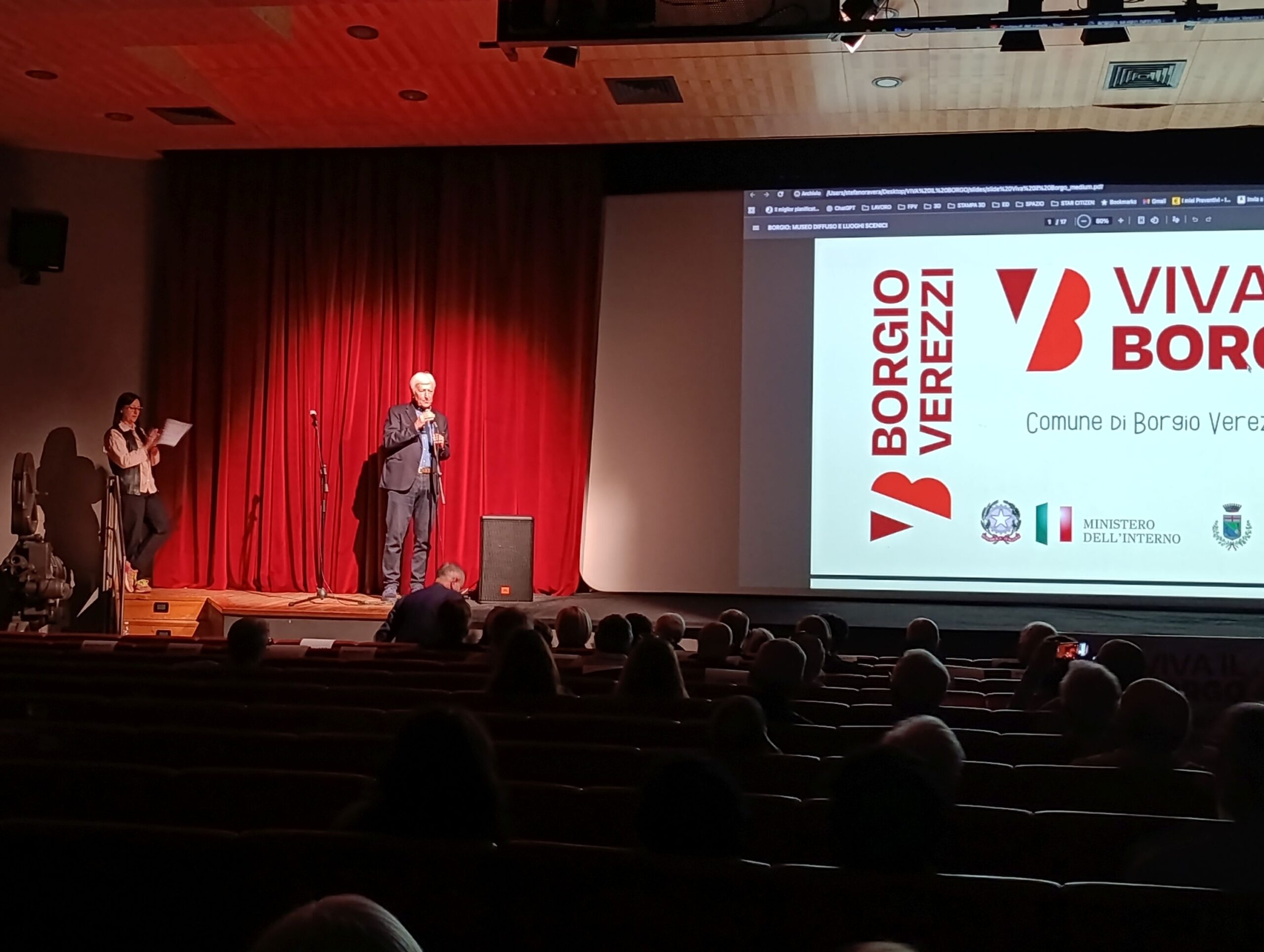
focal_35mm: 46
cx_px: 632
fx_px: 1682
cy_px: 476
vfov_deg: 31.6
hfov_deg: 41.2
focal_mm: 6.14
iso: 1250
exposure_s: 1/25
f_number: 1.6
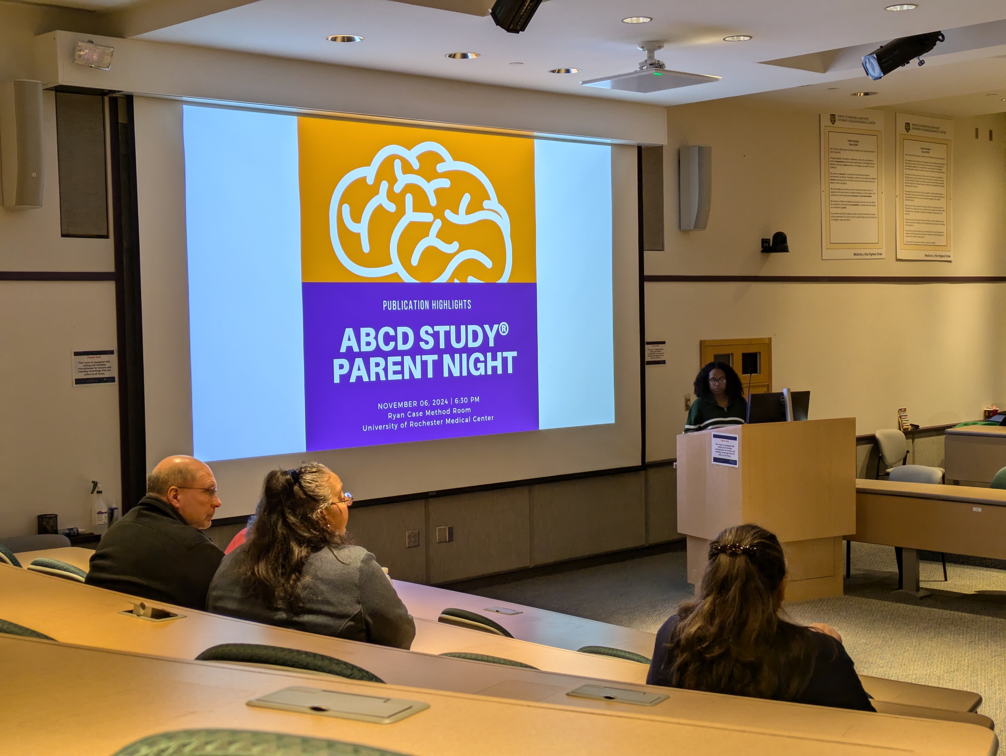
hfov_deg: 37.5
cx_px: 503
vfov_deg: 28.6
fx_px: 1483
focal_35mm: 51
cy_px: 378
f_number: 1.89
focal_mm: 5.43
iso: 63
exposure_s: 1/60
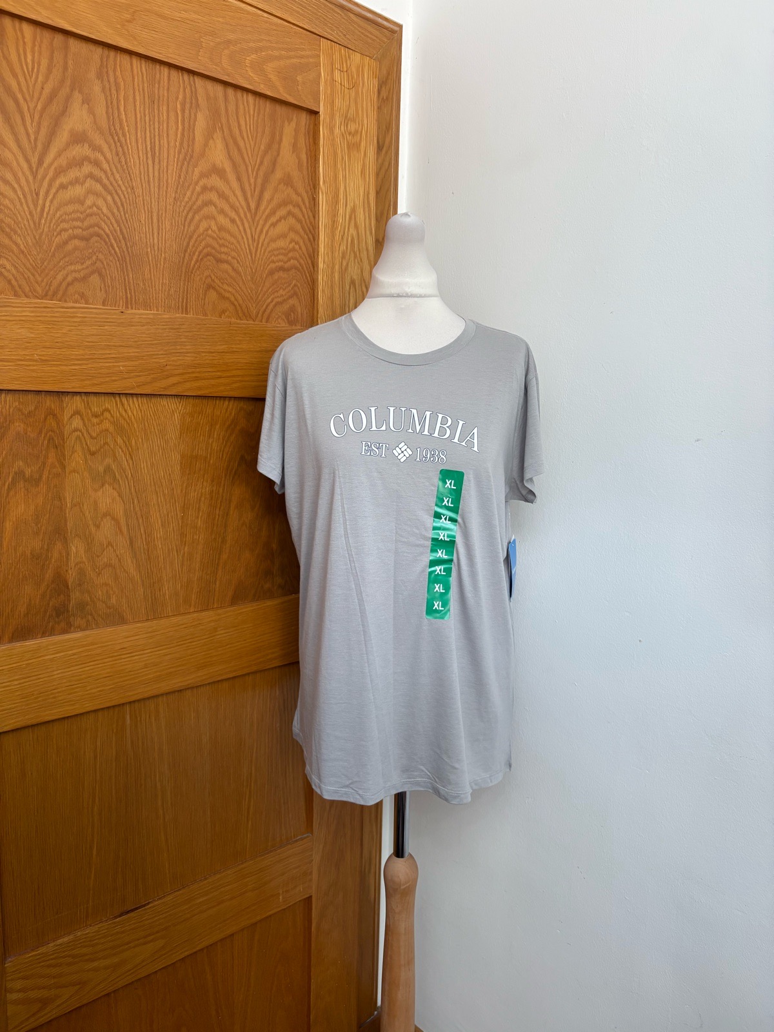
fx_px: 775
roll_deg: -1.5
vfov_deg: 67.3
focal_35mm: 26
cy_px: 516
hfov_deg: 53.1
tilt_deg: -6.9
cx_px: 387
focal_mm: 5.96
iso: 125
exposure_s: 1/102
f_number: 1.6
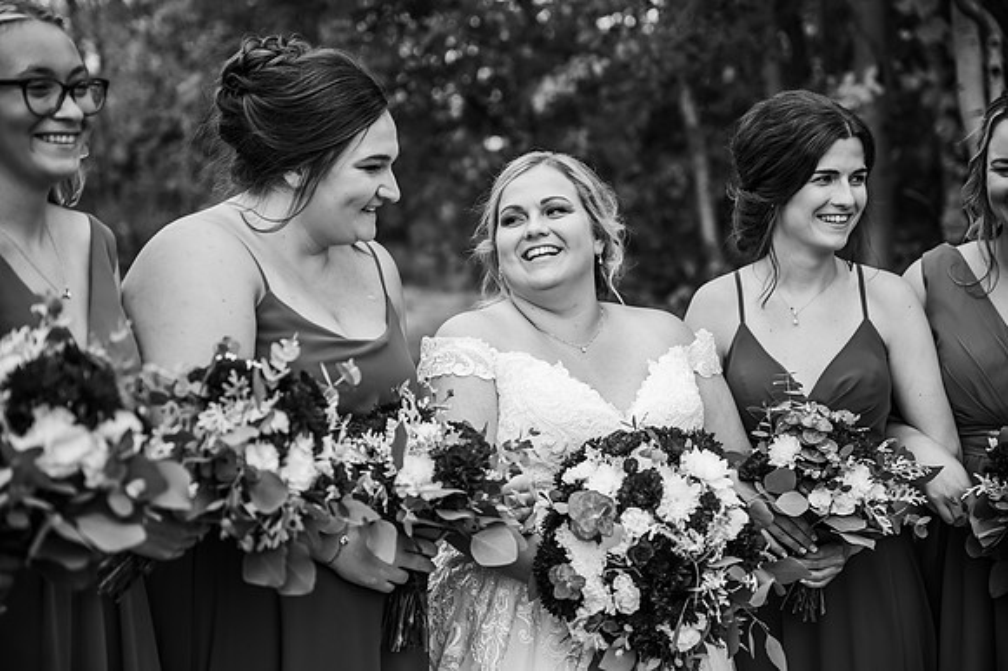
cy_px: 336
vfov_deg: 19.4
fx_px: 1959
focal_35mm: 70
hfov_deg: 28.9
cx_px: 504
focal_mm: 70
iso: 200
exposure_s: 1/1000
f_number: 3.2
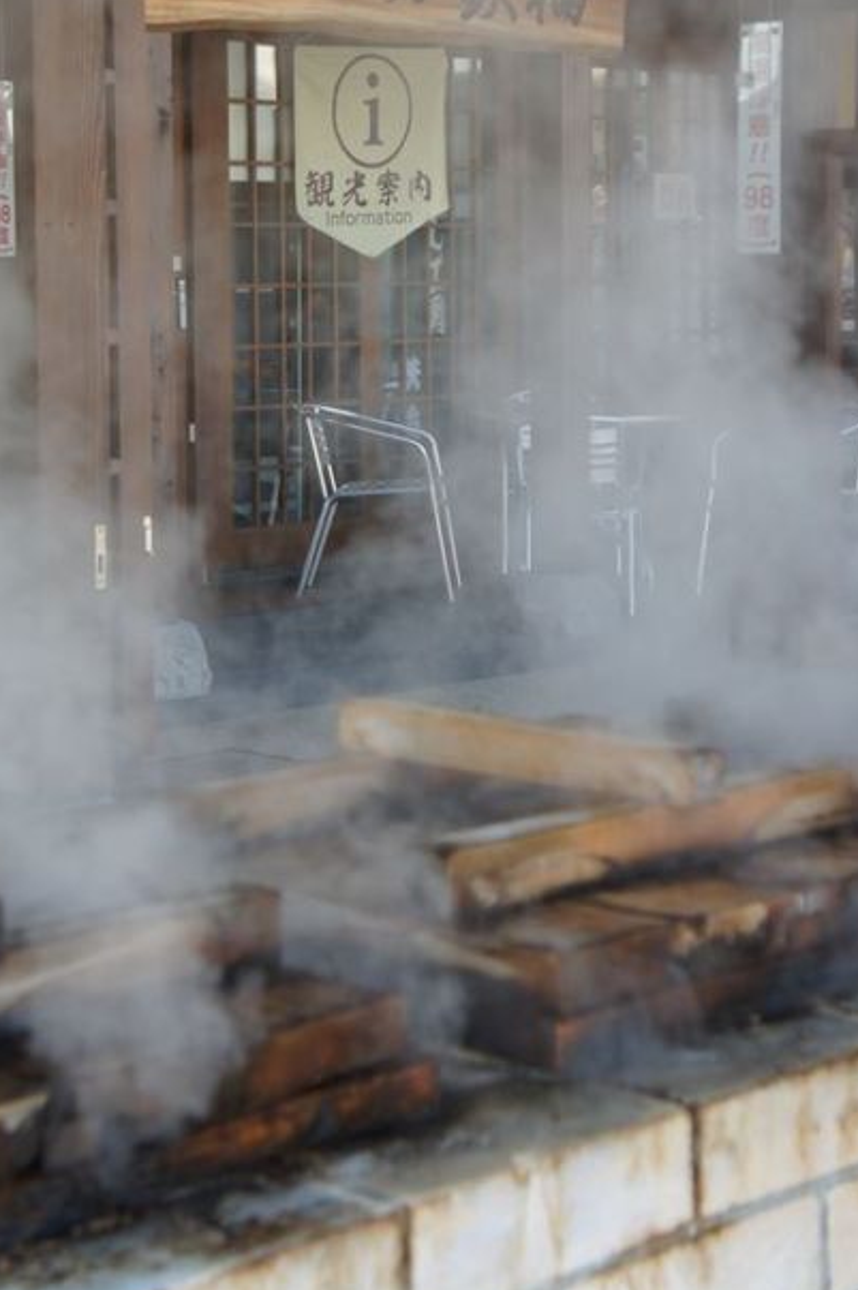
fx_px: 2757
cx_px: 351
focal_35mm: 77
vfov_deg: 26.1
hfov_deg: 17.7
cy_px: 389
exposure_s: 1/80
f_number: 5.6
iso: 200
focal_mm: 36
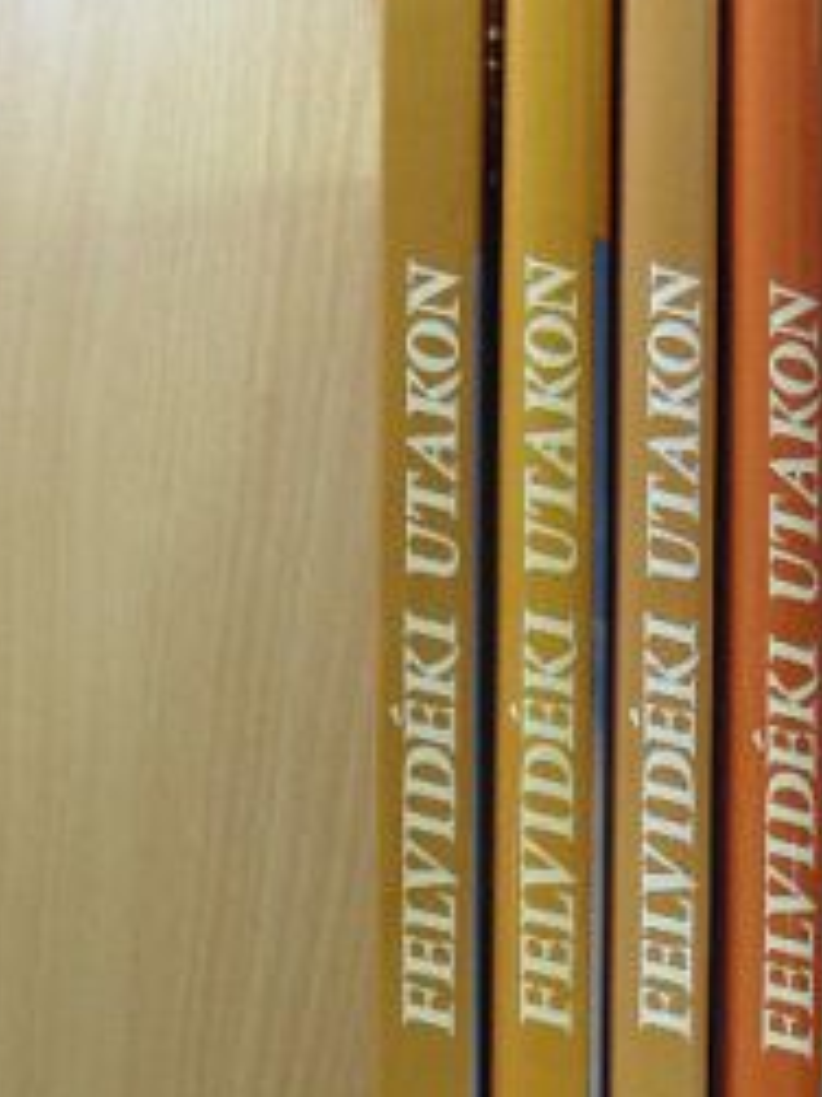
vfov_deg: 25.9
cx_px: 533
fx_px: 2345
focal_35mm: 74
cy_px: 881
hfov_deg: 19.8
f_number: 3.5
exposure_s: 1/13
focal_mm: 6.8
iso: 200
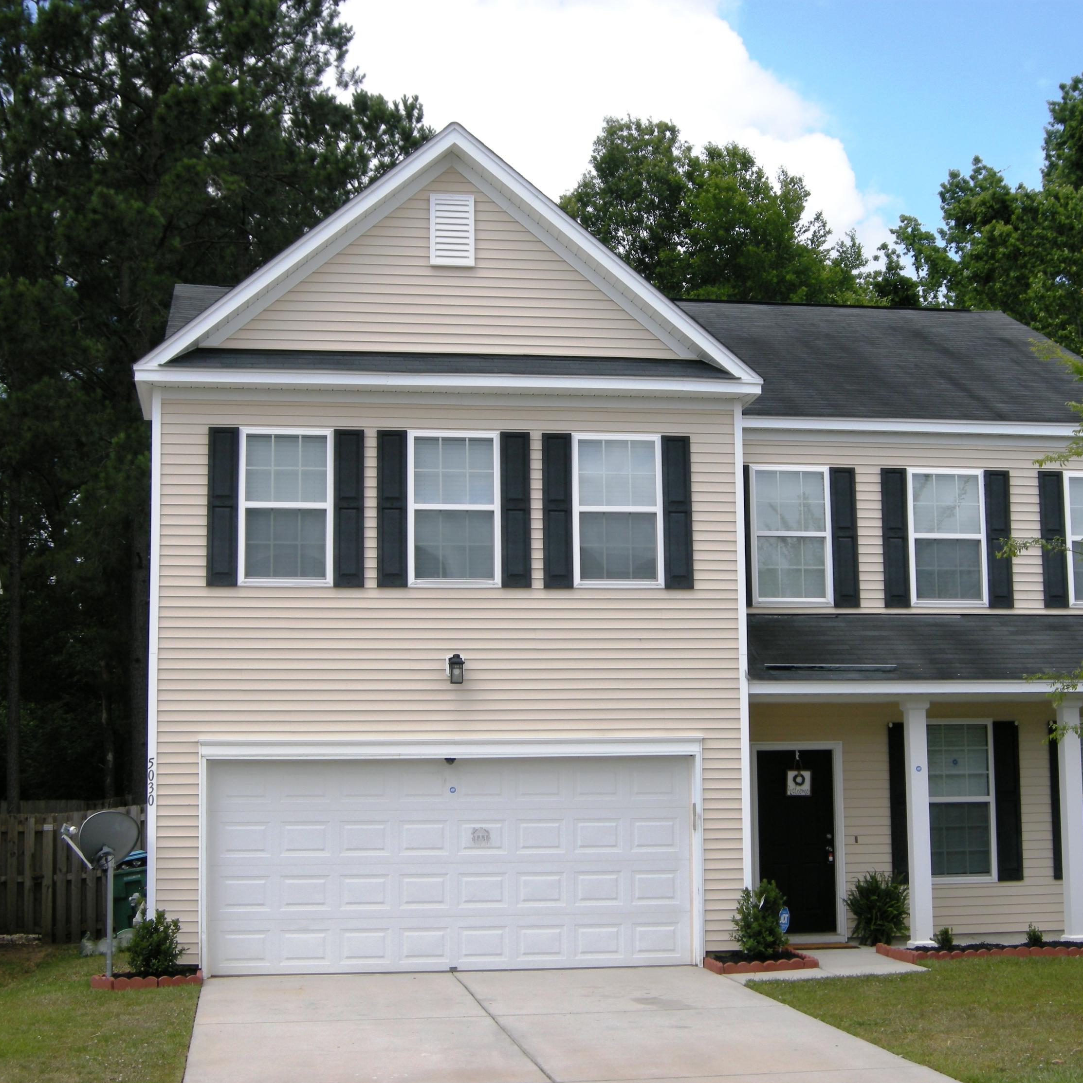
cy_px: 547
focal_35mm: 56
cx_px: 640
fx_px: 1982
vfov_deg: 30.6
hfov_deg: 30.5
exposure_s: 1/220
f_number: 5.4
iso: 64
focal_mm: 10.1
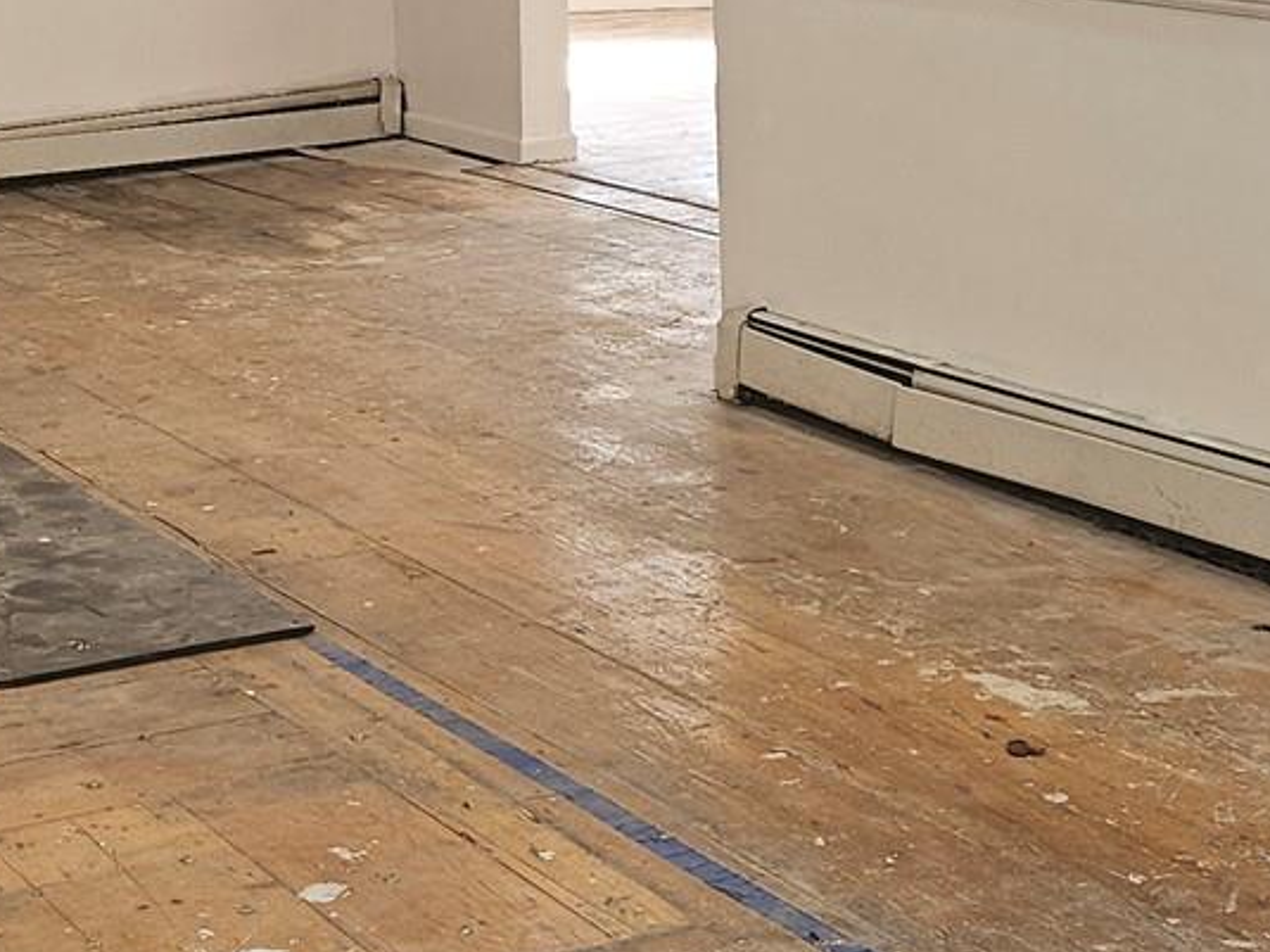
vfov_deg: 16.6
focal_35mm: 88
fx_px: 3228
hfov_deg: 22.1
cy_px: 140
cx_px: 347
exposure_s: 1/60
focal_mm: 5.4
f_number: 1.8
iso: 25
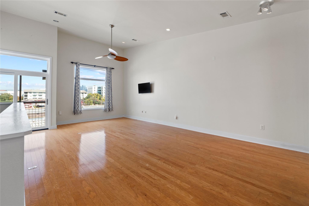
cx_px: 154
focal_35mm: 15
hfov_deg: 100.4
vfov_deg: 77.3
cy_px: 103
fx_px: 129
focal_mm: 10
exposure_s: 1/3
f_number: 11
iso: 250
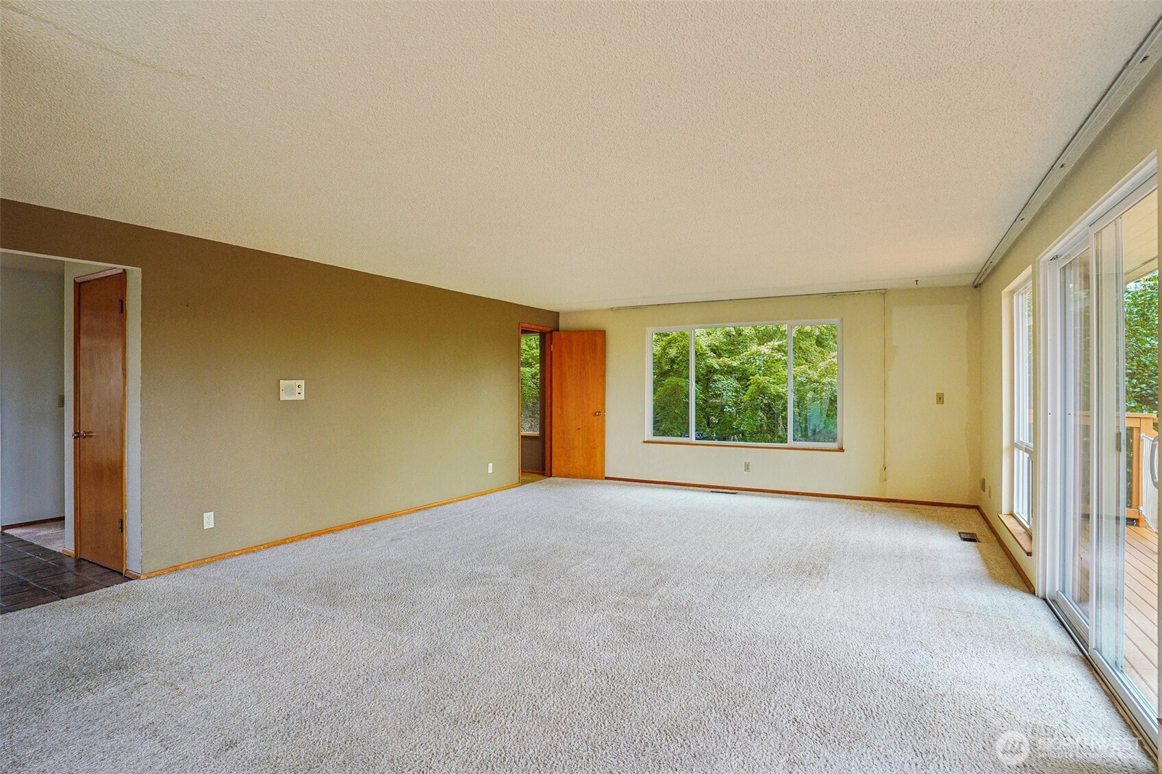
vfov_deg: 70.4
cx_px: 581
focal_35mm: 17
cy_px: 387
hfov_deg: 93.3
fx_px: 549
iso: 1000
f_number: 8
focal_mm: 17
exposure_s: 1/90
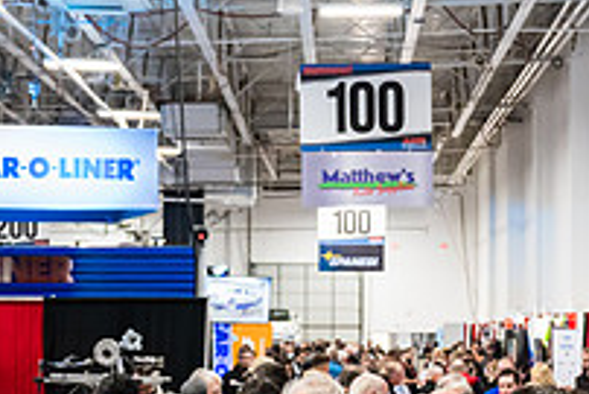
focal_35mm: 128
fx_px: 2096
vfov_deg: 10.7
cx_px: 367
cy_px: 339
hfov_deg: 16.0
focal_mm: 44
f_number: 4
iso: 5000
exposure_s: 1/200
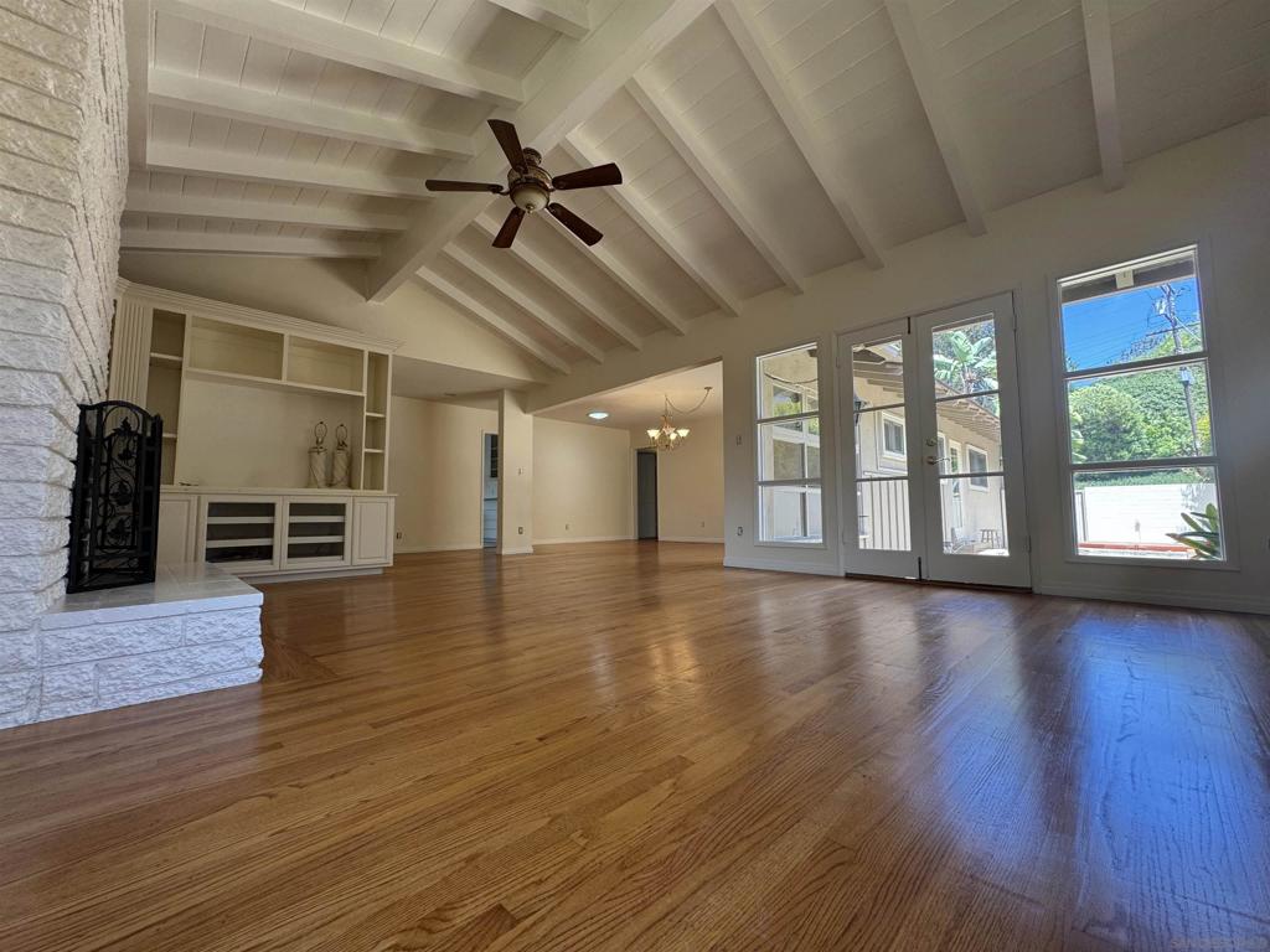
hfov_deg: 102.1
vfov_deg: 85.7
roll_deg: +0.3
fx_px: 514
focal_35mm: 14
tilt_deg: +4.3
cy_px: 476
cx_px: 635
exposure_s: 1/120
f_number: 2.2
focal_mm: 2.22
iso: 80
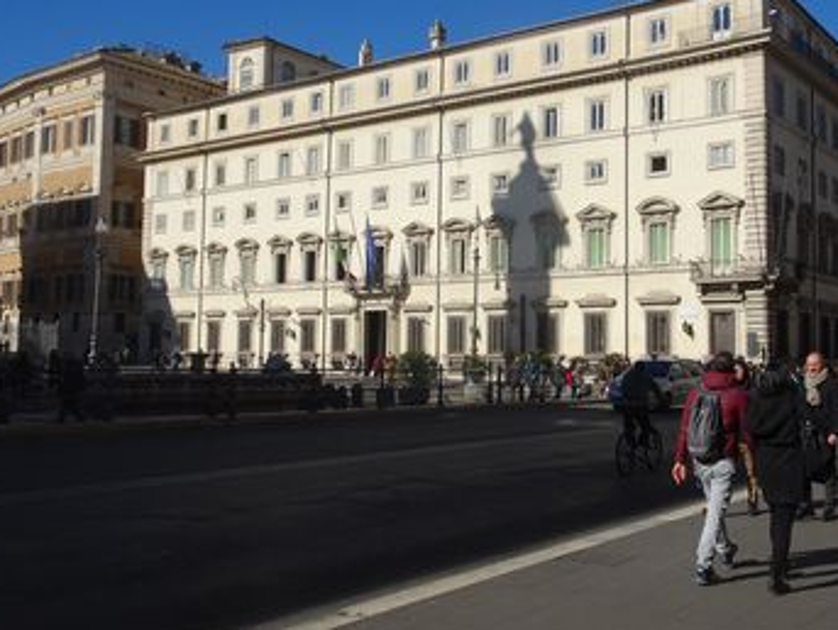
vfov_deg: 37.7
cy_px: 276
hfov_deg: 48.5
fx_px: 921
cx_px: 516
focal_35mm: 38
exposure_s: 1/1250
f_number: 3.5
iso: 80
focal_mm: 4.92
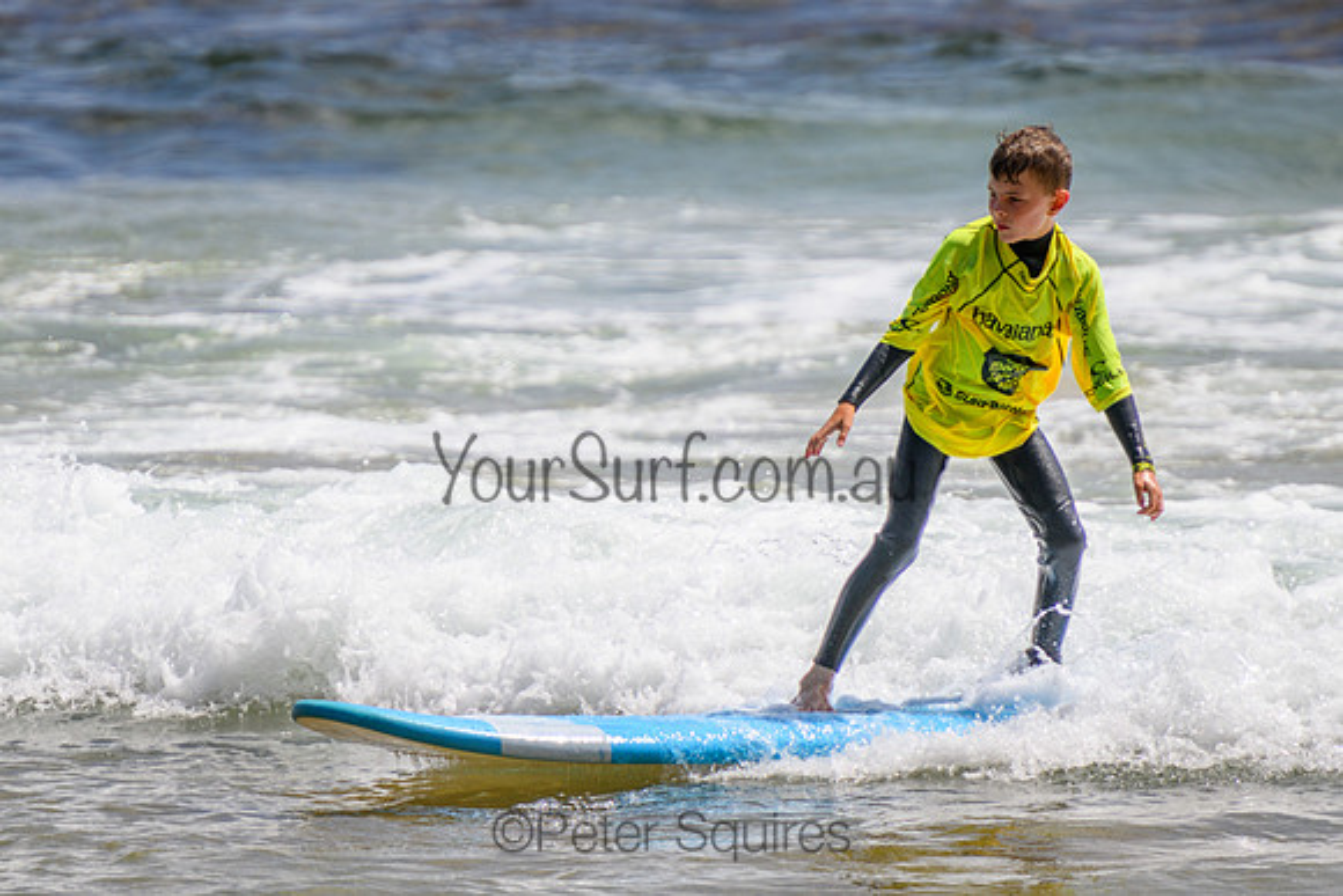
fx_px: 20517
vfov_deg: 2.5
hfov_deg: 3.7
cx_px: 688
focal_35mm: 550
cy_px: 299
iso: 200
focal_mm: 400
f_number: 5.6
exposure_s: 1/2000
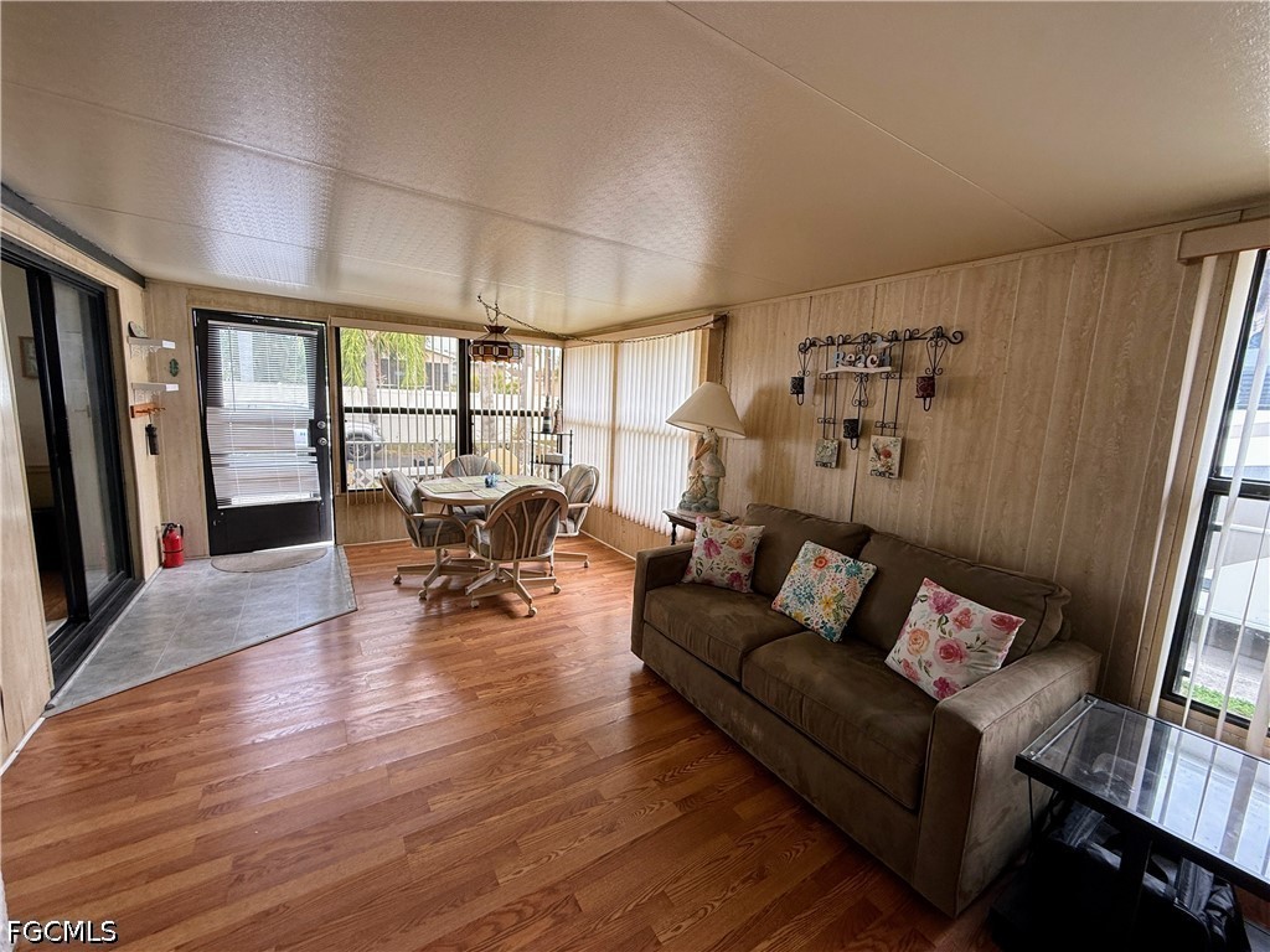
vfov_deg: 85.7
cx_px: 635
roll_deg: -1.8
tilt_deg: -8.1
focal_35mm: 14
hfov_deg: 102.1
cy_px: 476
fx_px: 514
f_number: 2.2
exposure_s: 1/99
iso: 64
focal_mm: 2.22
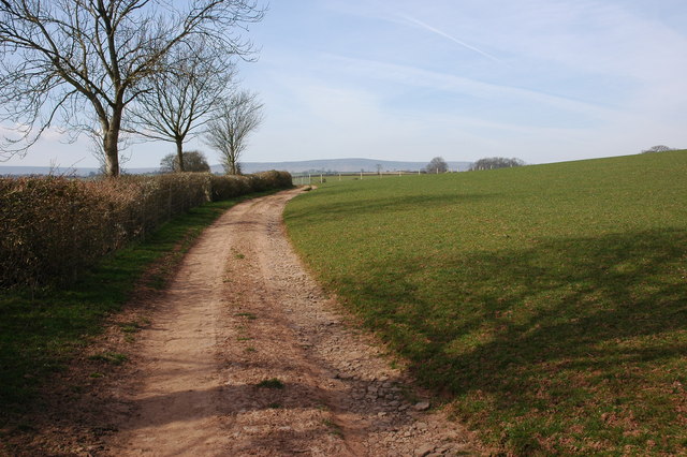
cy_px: 228
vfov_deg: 36.8
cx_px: 344
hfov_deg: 53.2
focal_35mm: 36
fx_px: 687
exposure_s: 1/200
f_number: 10
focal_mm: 24
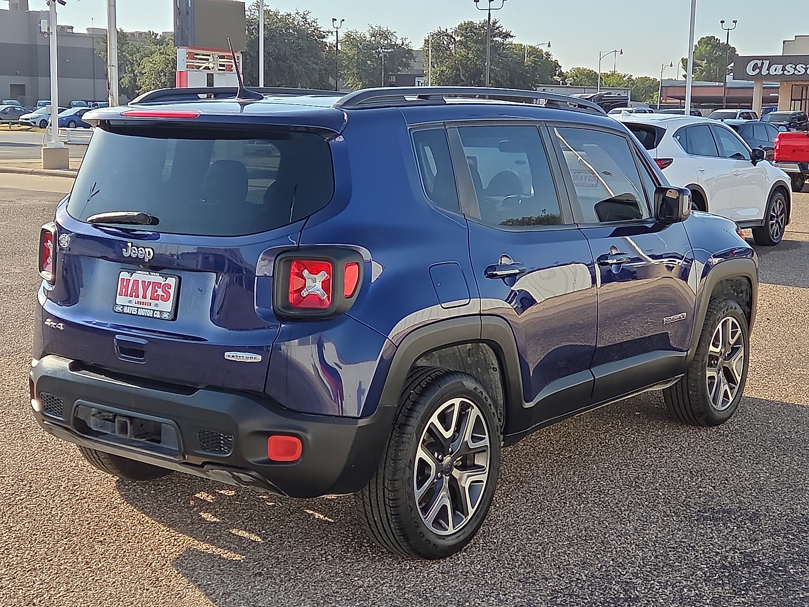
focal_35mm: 53
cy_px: 304
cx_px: 404
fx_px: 1239
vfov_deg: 27.5
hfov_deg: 36.2
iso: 25
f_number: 1.8
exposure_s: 1/1111
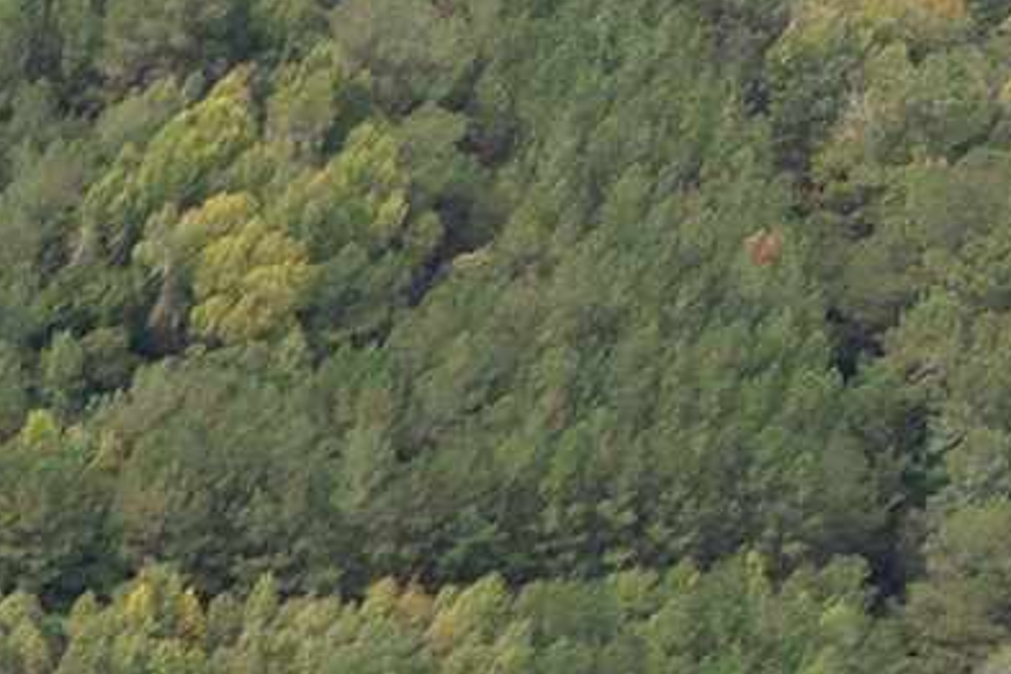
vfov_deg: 7.4
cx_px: -1111
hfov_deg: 10.8
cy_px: 1747
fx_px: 4830
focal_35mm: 172
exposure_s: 1/640
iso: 100
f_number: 2.8
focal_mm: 8.38
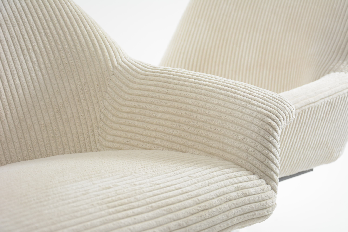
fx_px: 653
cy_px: 116
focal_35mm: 68
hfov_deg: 29.8
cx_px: 174
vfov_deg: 20.2
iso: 800
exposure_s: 1/60
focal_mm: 45
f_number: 4.8
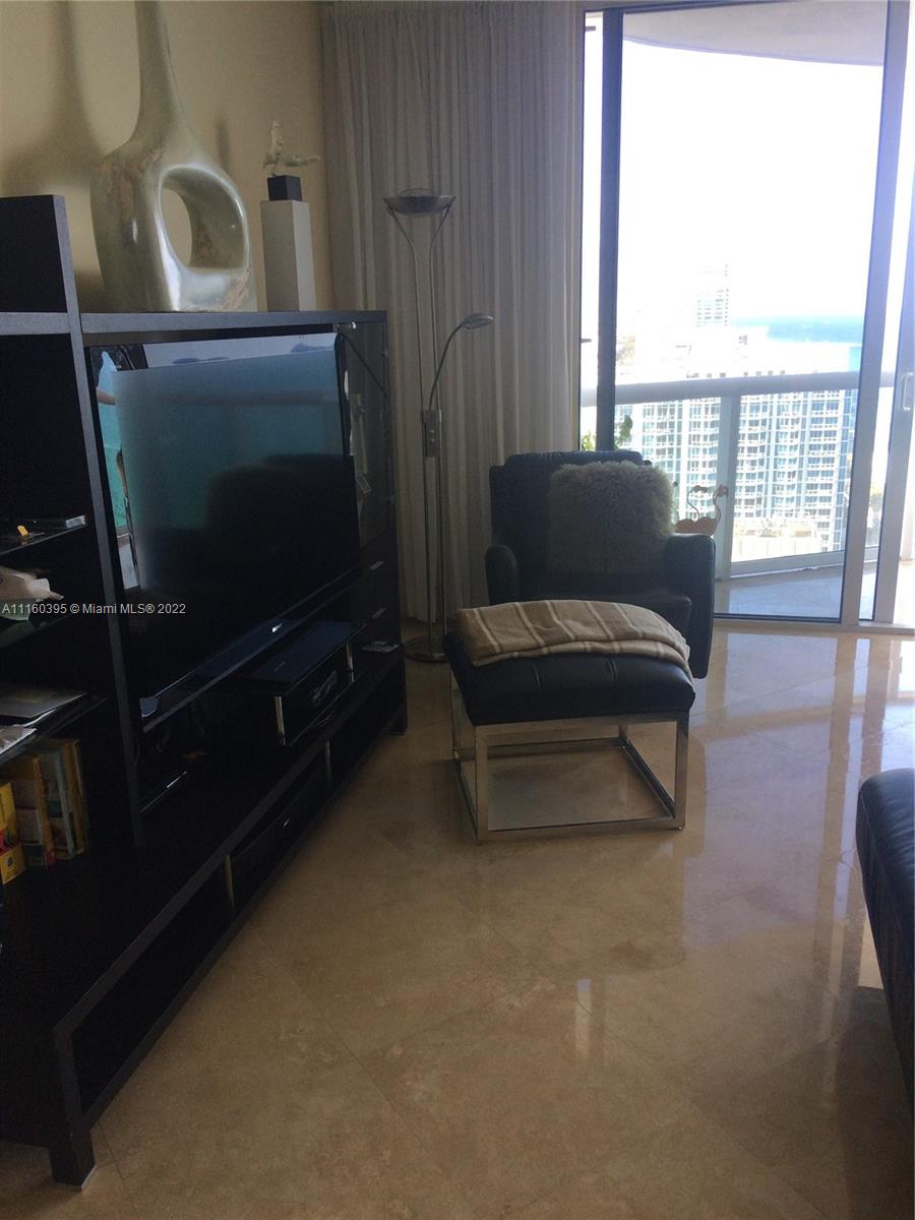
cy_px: 610
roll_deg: +0.9
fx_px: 1022
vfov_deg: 61.7
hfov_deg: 48.2
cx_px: 458
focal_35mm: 29
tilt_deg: -15.8
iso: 64
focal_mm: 4.15
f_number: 2.2
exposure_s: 1/120
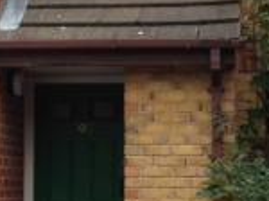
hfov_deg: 14.0
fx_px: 1094
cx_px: 138
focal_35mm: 141
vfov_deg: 10.5
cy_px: 97
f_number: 2.4
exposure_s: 1/192
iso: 50
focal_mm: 4.12
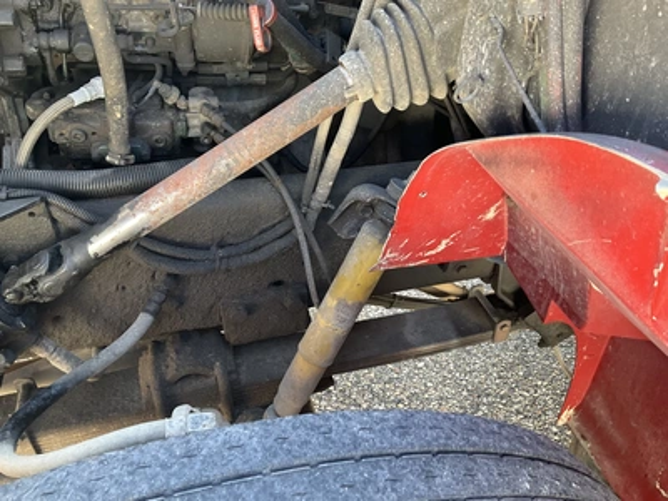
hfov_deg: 61.7
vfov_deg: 48.2
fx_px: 560
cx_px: 334
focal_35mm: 29
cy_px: 250
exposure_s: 1/83
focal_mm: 3
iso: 64
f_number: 1.8
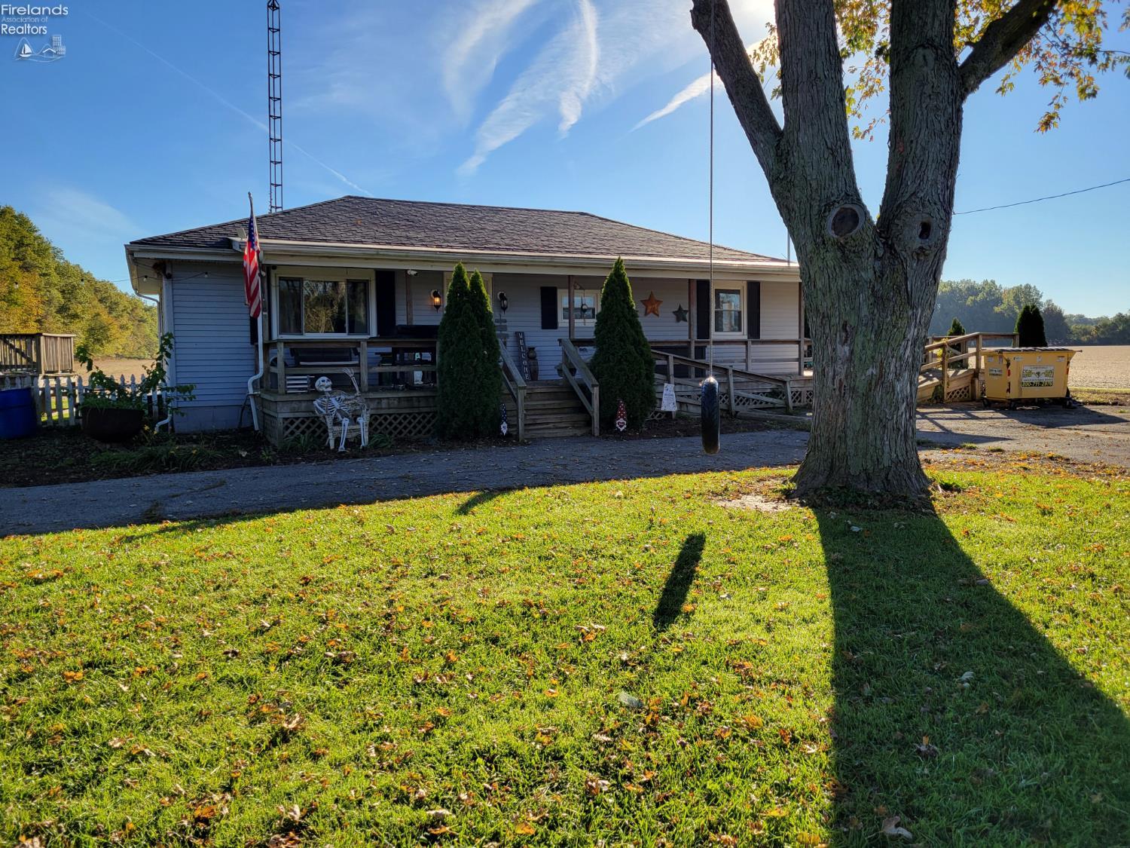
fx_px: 849
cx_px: 565
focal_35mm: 26
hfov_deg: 67.3
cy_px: 424
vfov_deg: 53.1
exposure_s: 1/1799
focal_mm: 5.4
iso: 40
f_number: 1.8
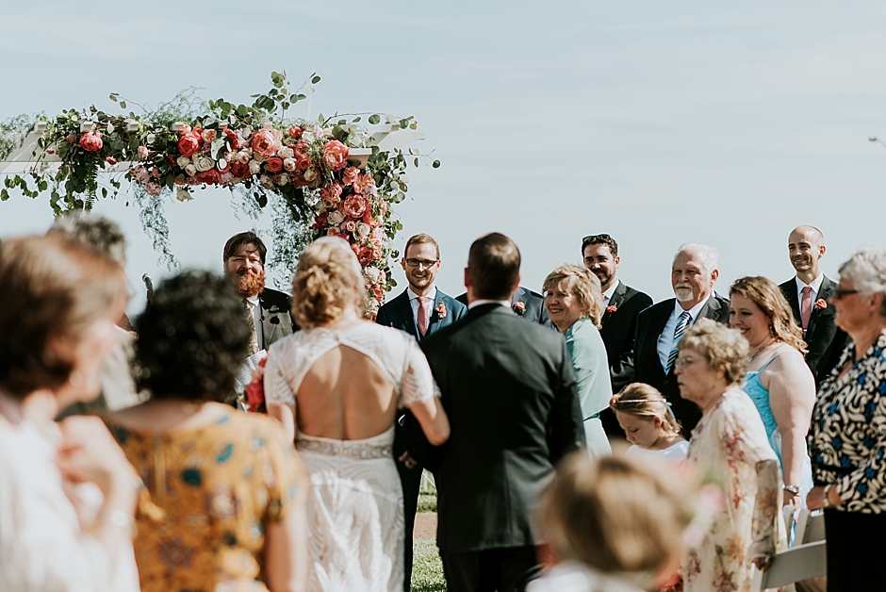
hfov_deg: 23.9
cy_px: 296
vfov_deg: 16.1
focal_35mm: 85
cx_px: 443
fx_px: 2093
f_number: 2.5
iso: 160
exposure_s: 1/2500
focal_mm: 85
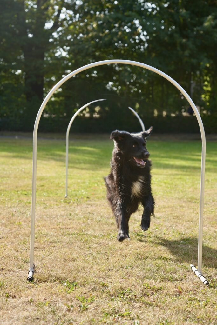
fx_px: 633
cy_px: 162
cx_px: 108
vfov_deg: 28.8
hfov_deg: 19.5
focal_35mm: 70
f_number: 4.5
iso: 100
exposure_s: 1/250
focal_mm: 70
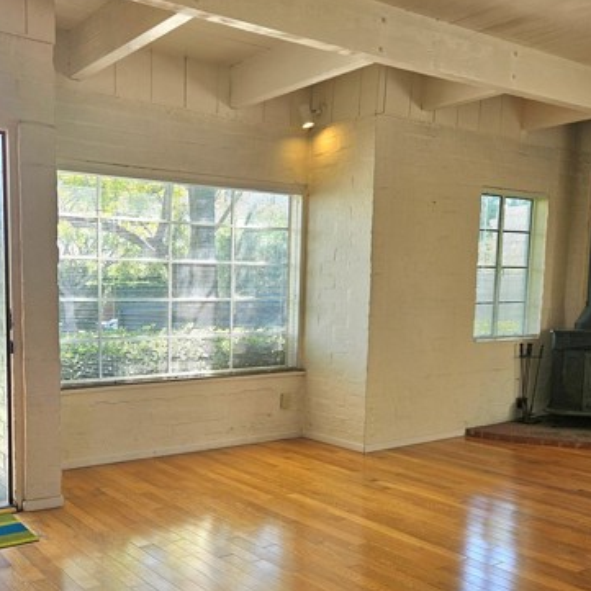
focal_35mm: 36
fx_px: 695
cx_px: 205
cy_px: 359
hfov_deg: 45.5
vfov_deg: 45.8
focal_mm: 5.4
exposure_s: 1/123
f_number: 1.8
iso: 25
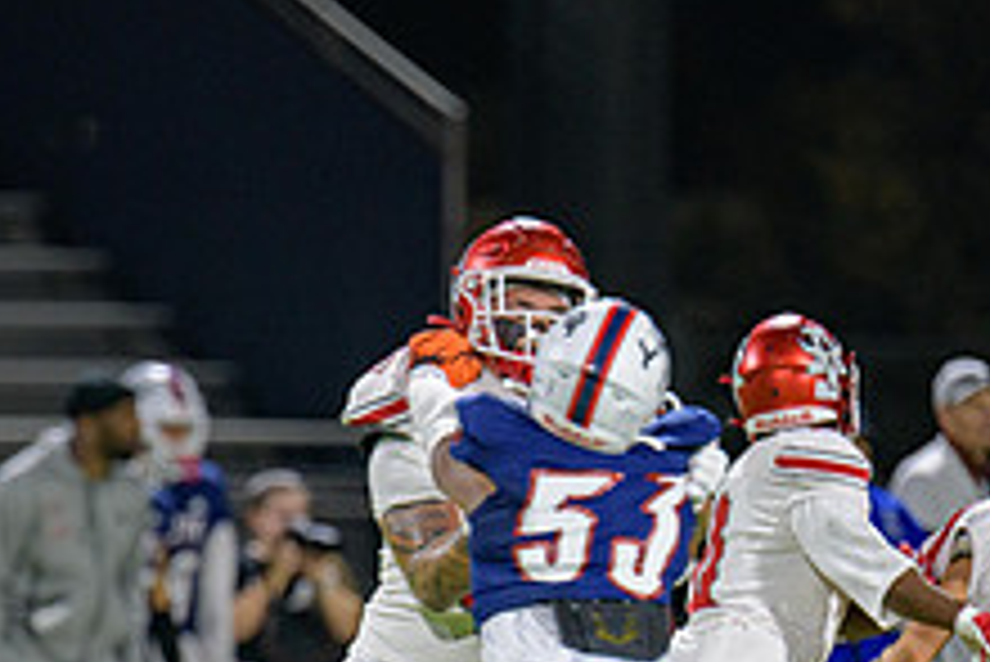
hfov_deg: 2.6
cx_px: 567
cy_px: 786
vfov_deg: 1.7
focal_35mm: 791
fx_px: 21766
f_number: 2.8
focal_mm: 300
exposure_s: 1/250
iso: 1250
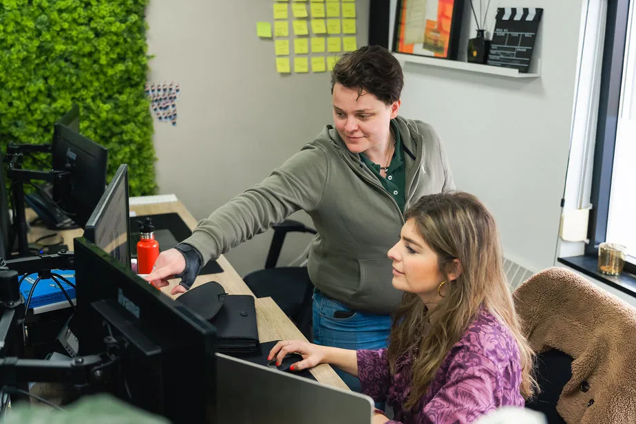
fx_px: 724
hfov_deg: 47.4
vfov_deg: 32.6
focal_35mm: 41
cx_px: 315
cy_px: 194
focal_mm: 37
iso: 1000
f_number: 2.8
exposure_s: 1/320
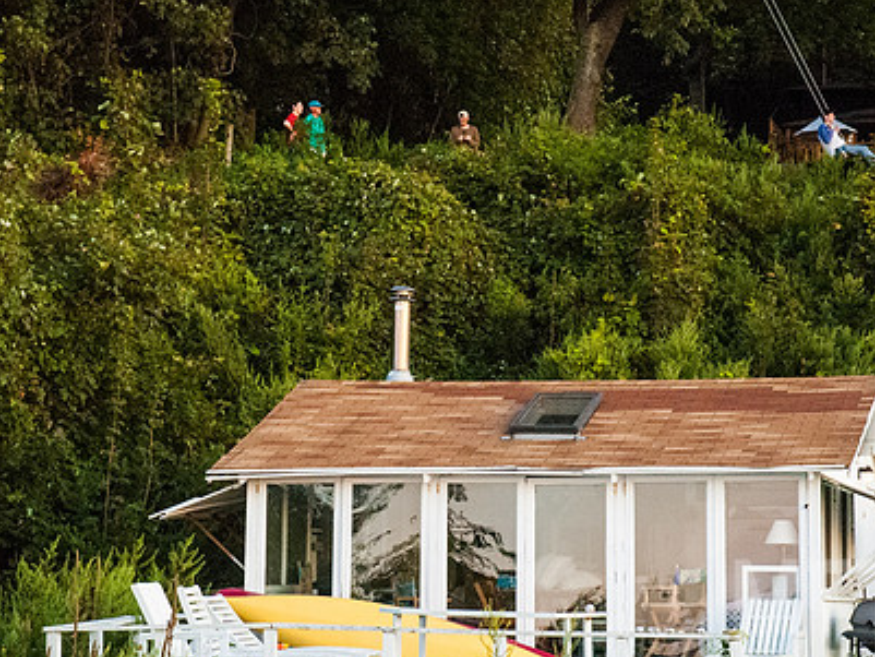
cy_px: 350
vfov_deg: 13.5
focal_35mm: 110
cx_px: 502
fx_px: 2781
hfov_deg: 17.9
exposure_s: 1/160
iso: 1250
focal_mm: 50
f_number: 4.5
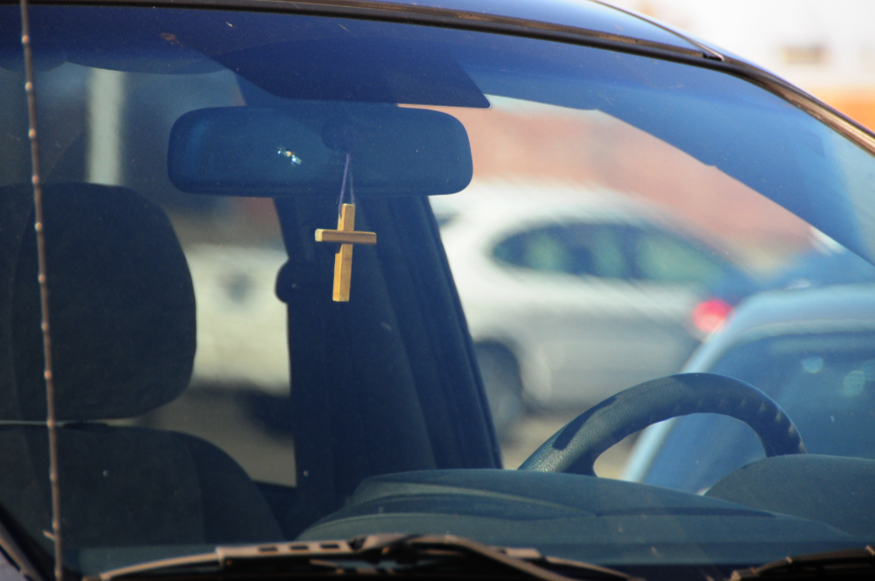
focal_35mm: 300
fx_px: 7282
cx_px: 438
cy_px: 290
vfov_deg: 4.6
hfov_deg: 6.9
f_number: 5.6
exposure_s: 1/640
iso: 500
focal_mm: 200
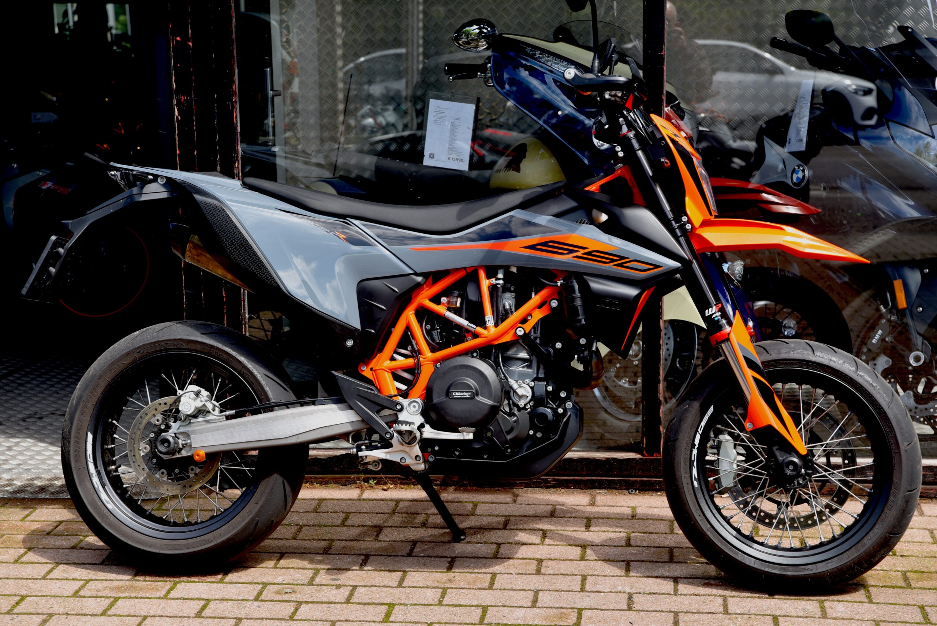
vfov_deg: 21.9
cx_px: 468
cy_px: 313
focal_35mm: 62
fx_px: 1614
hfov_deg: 32.4
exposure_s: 1/125
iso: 100
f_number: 5.6
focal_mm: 62
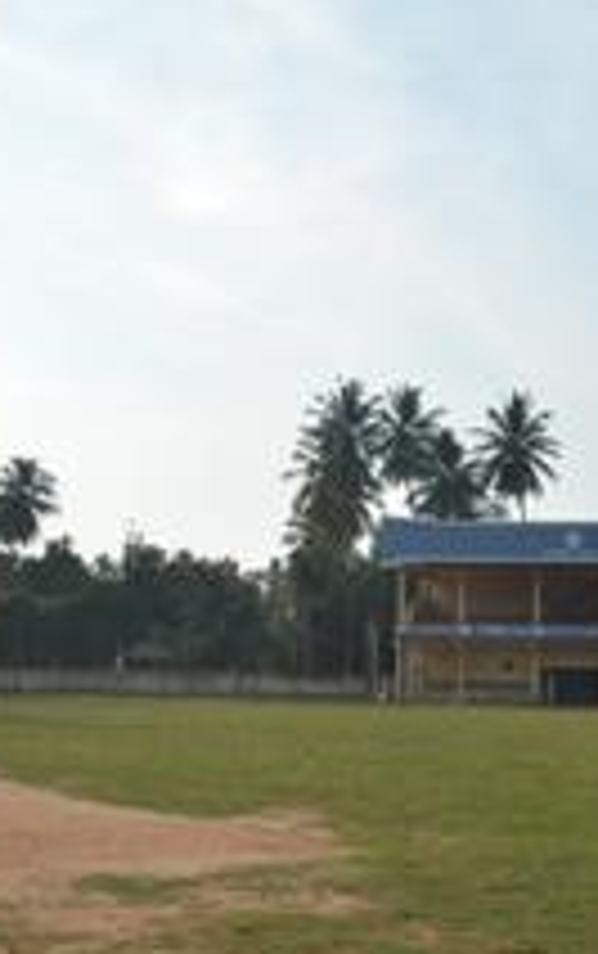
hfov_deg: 22.0
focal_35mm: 58
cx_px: 513
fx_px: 1508
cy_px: 641
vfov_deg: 34.7
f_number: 3.5
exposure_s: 1/1600
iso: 100
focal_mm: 18
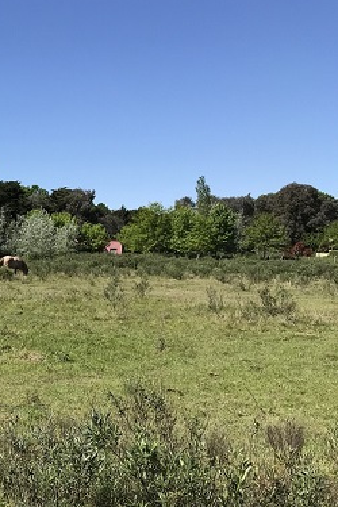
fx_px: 760
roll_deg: +0.0
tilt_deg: -5.6
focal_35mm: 54
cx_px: -126
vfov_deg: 36.5
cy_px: 335
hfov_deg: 22.0
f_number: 1.8
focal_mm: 3.99
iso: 20
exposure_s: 1/2336
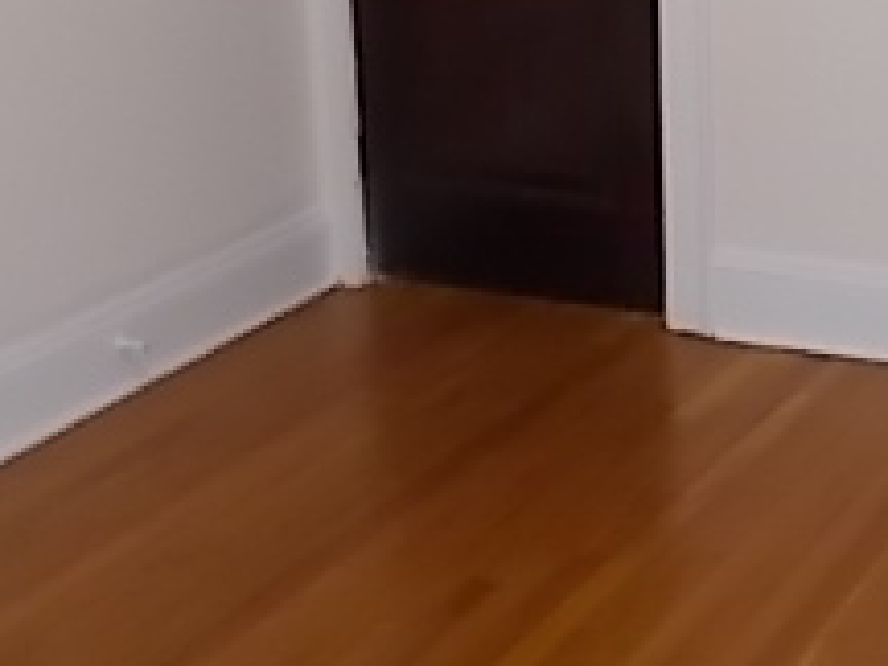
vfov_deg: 18.8
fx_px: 1975
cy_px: 74
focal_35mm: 77
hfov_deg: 25.0
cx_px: 682
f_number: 3.2
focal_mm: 4.6
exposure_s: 1/25
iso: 200
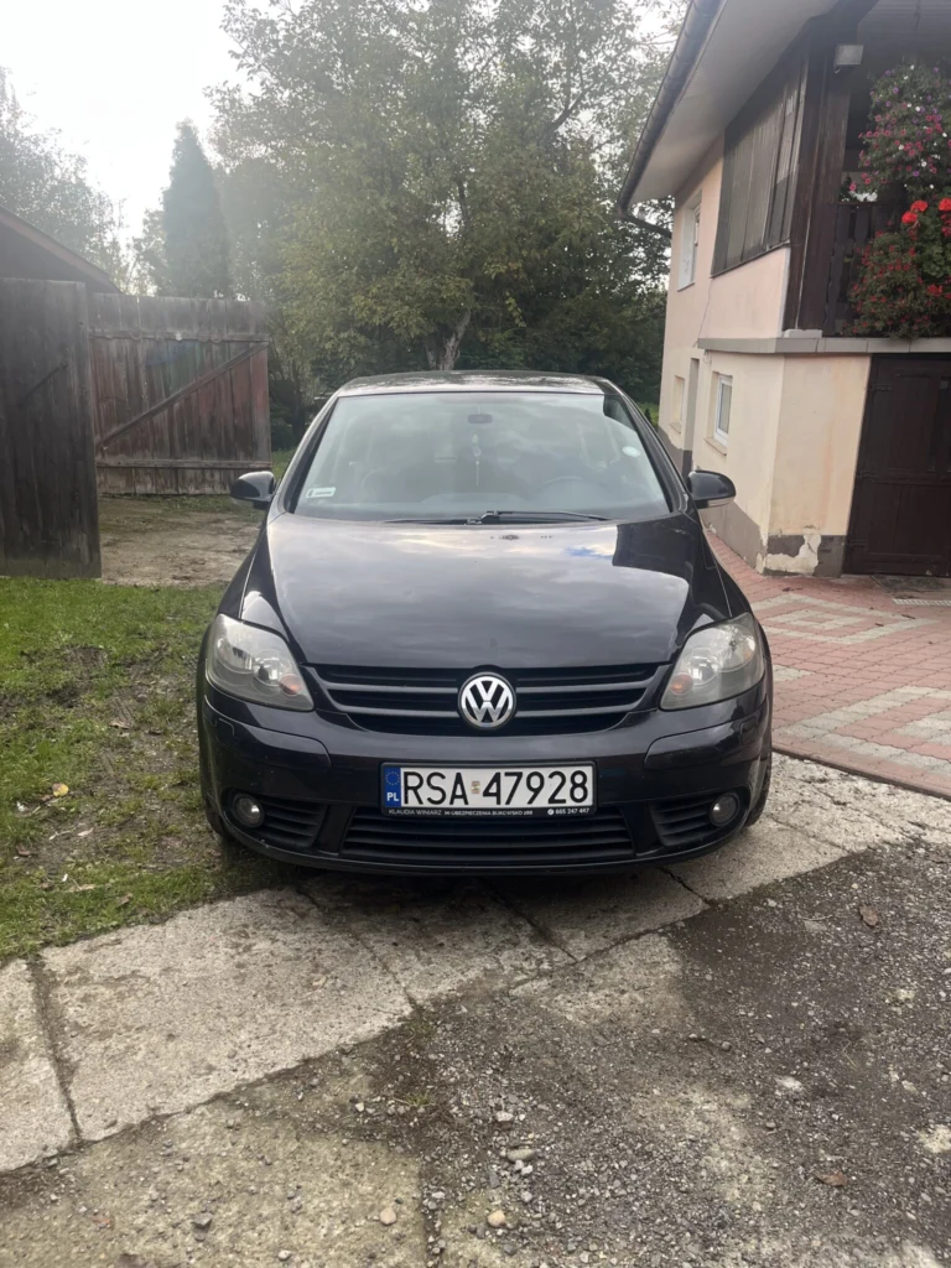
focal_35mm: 26
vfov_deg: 67.3
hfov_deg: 53.1
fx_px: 952
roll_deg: -0.9
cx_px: 476
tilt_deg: -17.8
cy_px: 634
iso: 64
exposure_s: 1/122
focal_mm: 5.1
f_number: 1.6
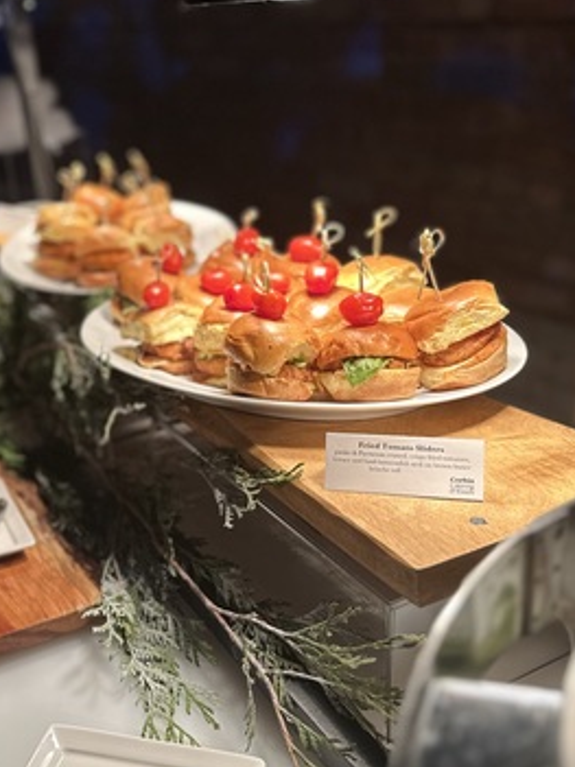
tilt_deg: -22.2
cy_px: 376
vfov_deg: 45.8
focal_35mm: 41
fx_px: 909
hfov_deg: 34.6
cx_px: 166
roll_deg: +3.1
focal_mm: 6.86
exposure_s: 1/183
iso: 64
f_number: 1.78
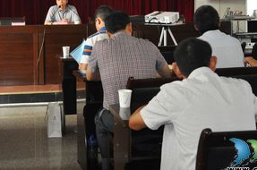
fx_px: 491
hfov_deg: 29.2
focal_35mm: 69
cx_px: 97
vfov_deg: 19.3
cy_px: 15
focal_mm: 24
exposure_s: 1/125
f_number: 3.8
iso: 800
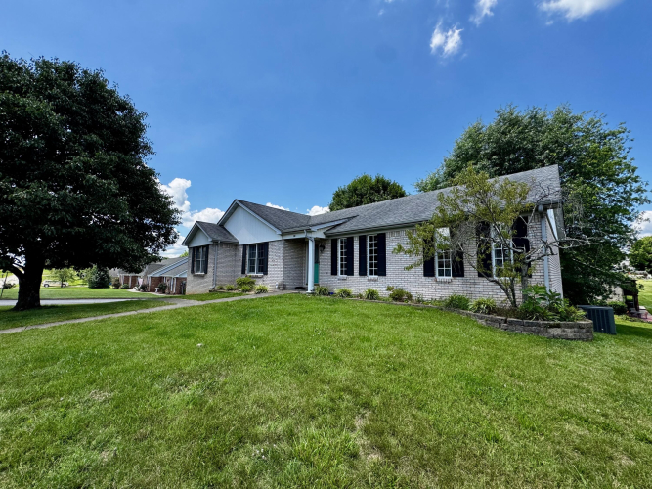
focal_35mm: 14
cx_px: 326
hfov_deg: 102.1
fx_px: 264
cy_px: 244
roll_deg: -0.2
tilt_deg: +6.5
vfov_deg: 85.7
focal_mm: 2.22
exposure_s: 1/1217
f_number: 2.2
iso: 50
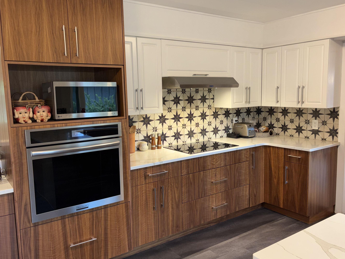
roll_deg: +1.9
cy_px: 127
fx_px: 299
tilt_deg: -7.5
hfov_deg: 60.0
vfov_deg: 46.8
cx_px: 168
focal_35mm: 30
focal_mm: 5.96
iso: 50
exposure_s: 1/24
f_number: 1.6
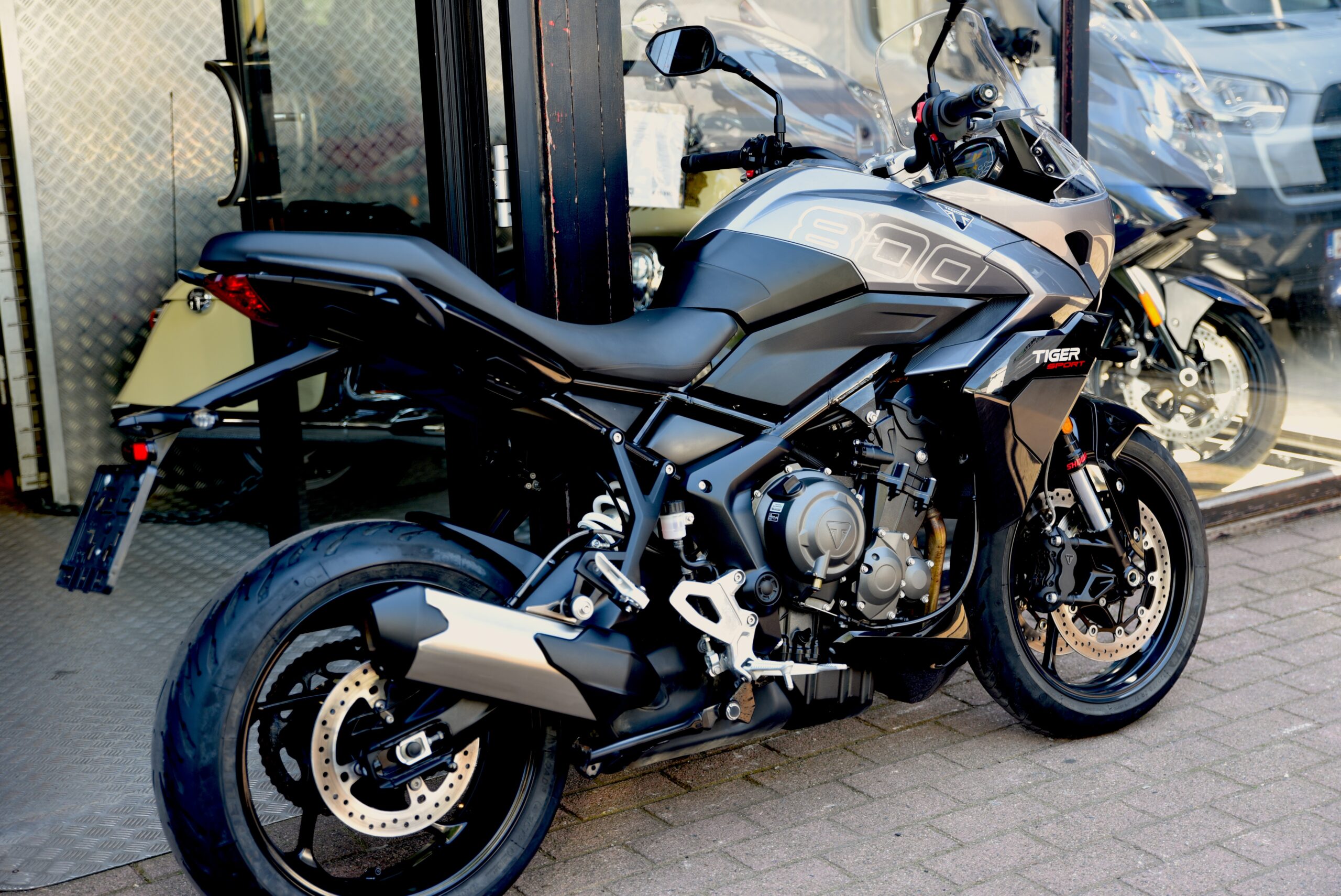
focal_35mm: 52
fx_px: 1938
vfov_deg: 26.0
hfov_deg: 38.2
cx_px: 670
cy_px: 448
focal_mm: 52
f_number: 2.8
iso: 100
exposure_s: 1/50
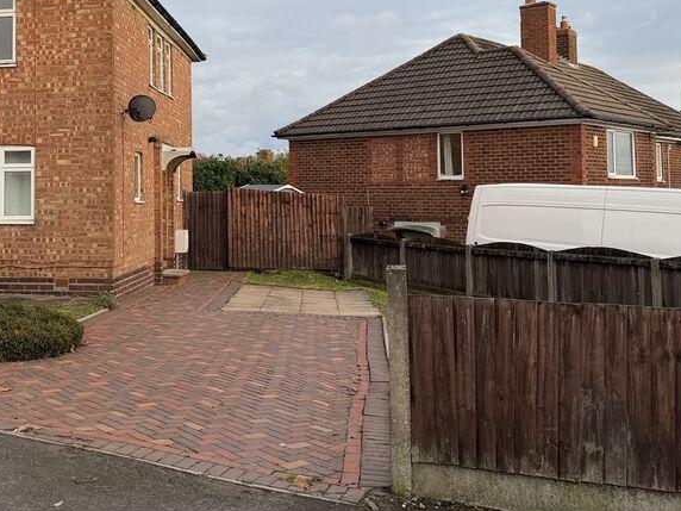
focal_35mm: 43
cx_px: 145
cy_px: 143
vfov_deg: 33.1
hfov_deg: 42.1
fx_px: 846
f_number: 1.78
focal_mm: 6.76
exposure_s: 1/955
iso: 80
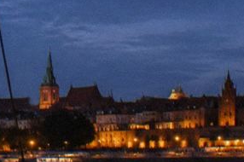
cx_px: 199
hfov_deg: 14.6
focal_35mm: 140
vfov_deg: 9.7
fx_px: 948
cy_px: 142
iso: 4000
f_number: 2.8
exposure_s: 1/125
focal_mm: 40
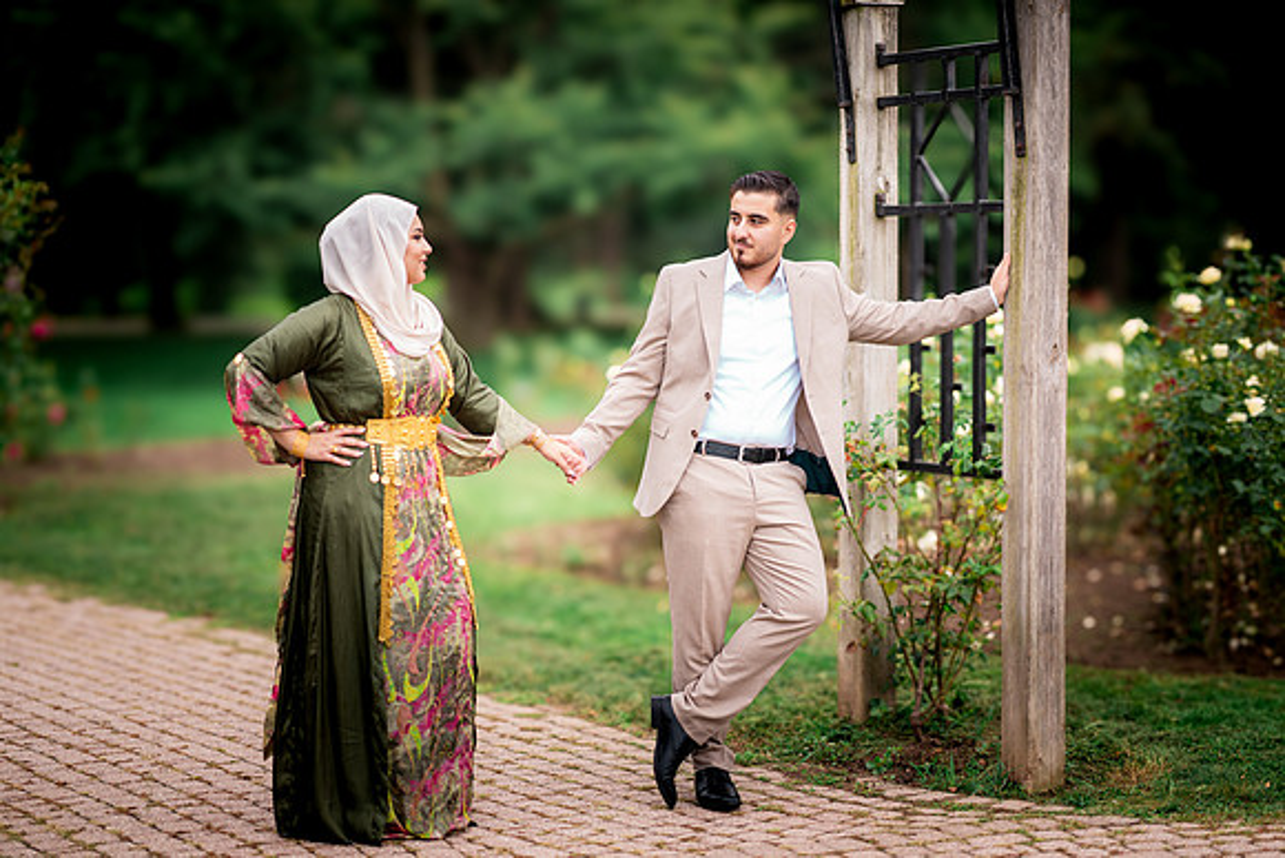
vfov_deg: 16.1
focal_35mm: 85
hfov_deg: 23.9
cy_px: 429
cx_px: 642
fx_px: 3035
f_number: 1.4
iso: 100
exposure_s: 1/1600
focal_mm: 85
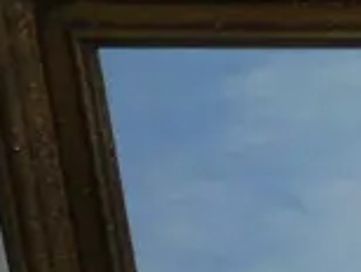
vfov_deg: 5.9
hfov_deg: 7.1
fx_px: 2632
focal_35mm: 252
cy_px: 242
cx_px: 1060
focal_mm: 19
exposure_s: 1/60
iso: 1600
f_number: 4.1
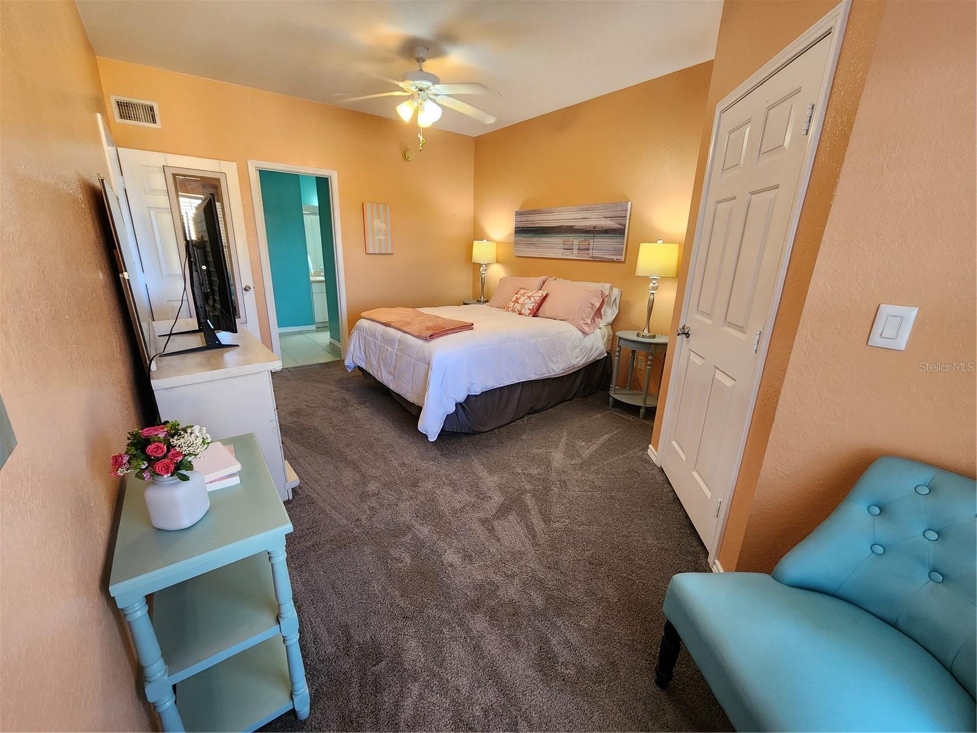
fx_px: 367
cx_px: 488
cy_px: 366
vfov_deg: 89.9
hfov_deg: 106.2
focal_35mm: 13
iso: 320
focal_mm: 2.2
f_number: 2.2
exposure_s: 1/60
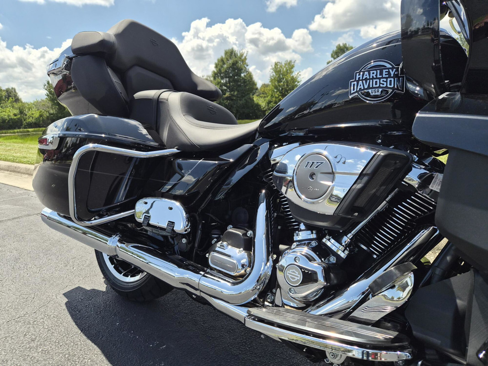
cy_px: 183
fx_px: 324
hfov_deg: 73.9
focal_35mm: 23
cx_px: 244
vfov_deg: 58.9
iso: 80
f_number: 1.8
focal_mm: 5.4
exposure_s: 1/4432
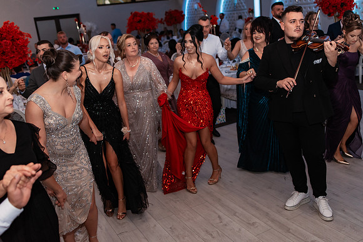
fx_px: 353
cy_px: 121
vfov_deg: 37.9
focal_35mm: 35
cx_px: 182
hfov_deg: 54.4
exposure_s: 1/200
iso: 1600
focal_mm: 35
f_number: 2.8
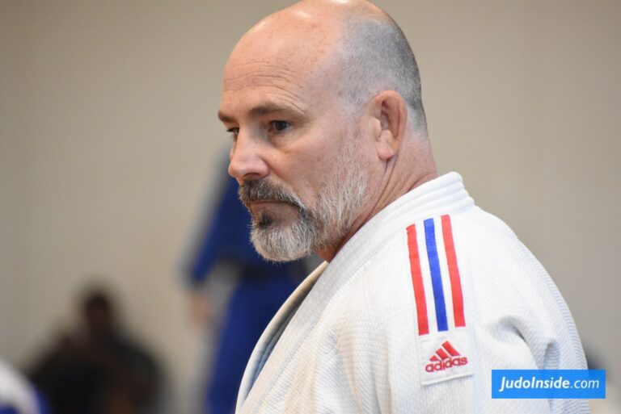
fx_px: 7249
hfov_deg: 4.9
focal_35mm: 420
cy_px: 207
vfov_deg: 3.3
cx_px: 310
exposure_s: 1/250
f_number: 6.3
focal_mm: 280
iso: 3200
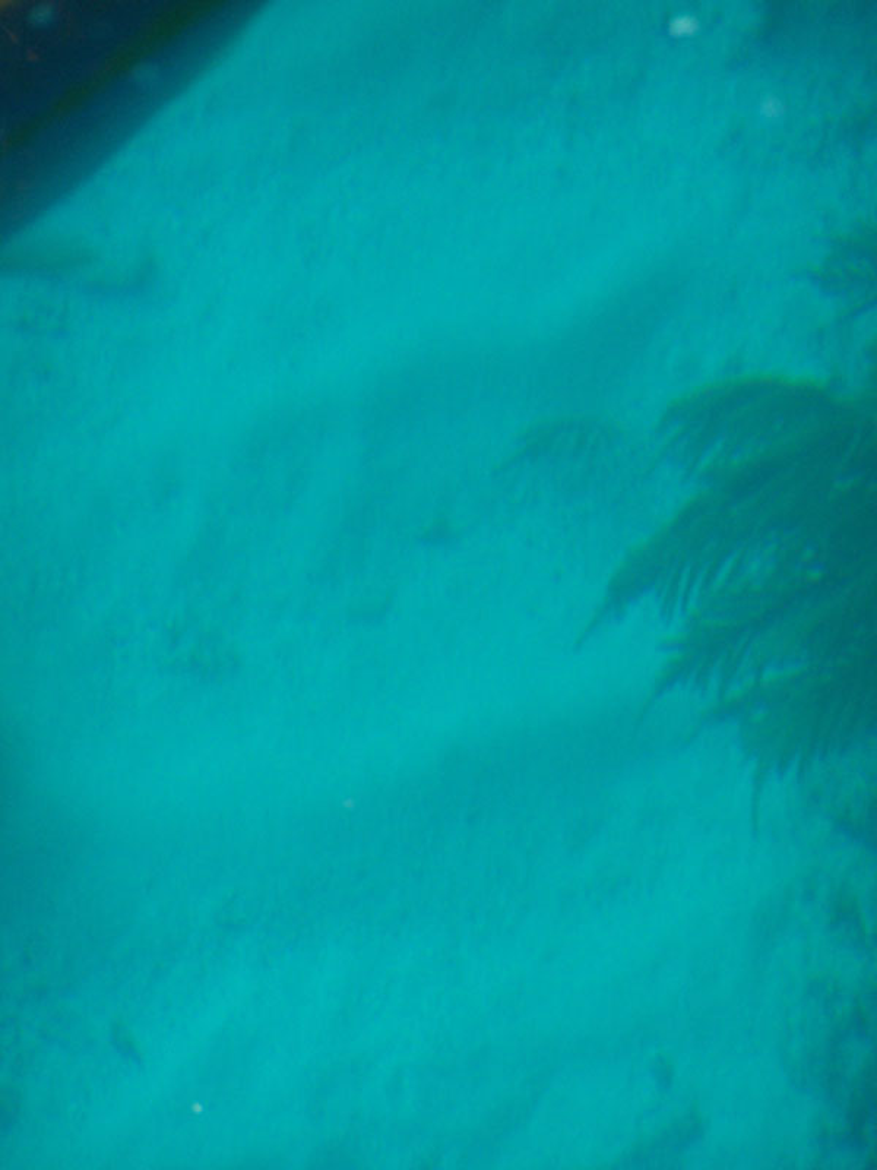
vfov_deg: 6.9
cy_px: 585
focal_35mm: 288
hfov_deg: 5.2
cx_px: 438
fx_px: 9729
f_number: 3.6
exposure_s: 1/250
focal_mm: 47.7
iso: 140
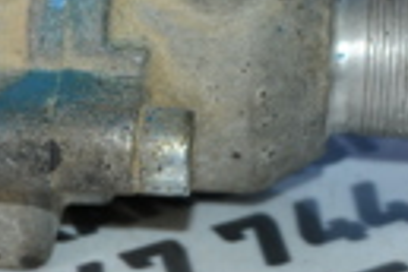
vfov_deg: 5.2
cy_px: -120
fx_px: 2952
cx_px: 127
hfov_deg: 7.9
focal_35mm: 260
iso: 280
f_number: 4.5
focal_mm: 35
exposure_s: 1/60
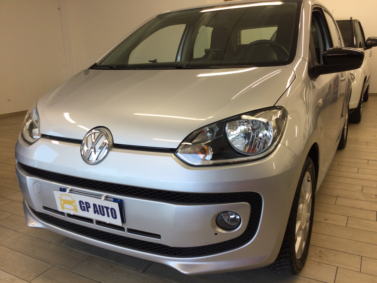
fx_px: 338
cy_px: 142
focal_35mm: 31
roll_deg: +1.3
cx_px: 188
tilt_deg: -12.5
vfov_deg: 45.4
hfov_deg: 58.4
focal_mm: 3.3
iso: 32
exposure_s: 1/50
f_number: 2.4
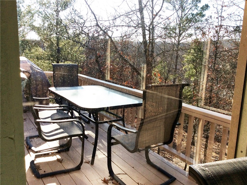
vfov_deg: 44.0
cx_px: 124
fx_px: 228
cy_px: 92
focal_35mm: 32
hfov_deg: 56.9
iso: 32
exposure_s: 1/986
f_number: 2.4
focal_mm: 3.3
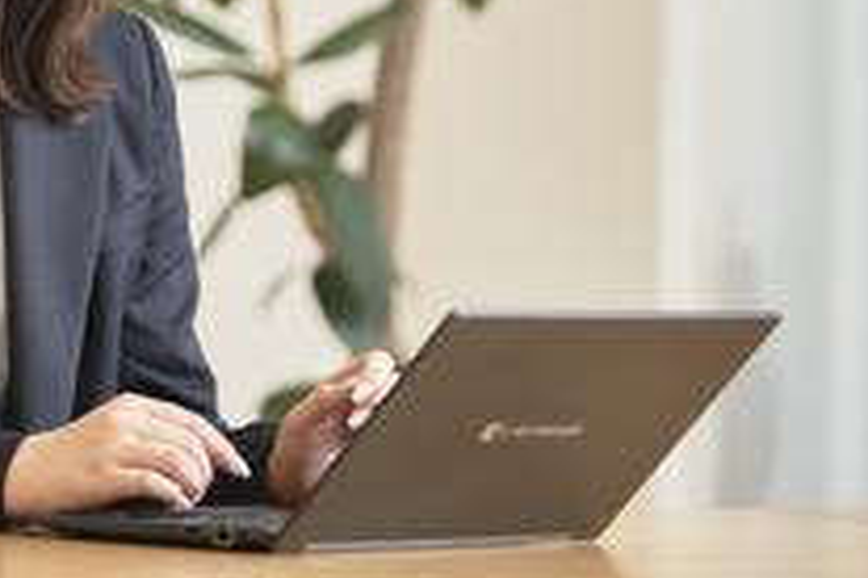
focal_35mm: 272
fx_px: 6558
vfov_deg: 5.0
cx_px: 29
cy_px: -69
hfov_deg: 7.5
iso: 100
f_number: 2.8
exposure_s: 1/160
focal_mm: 120
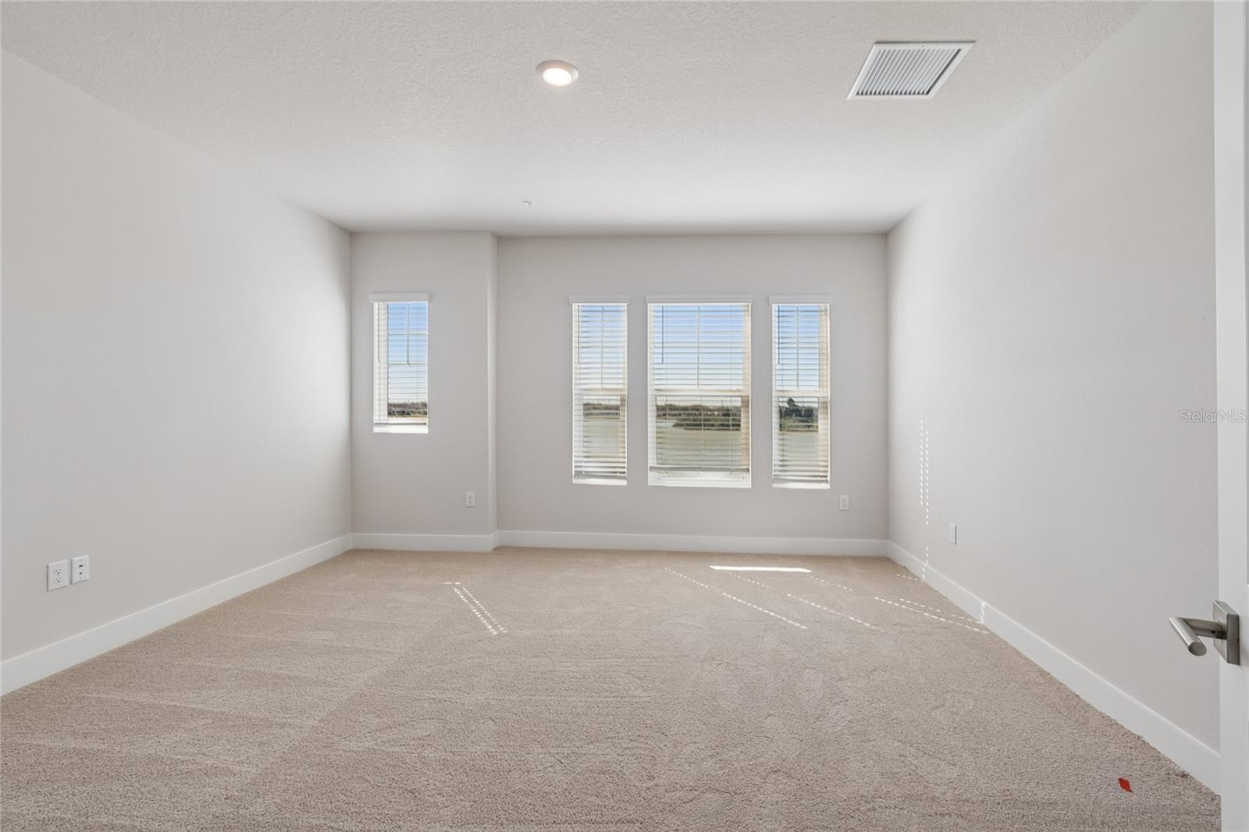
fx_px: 520
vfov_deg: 77.3
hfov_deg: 100.4
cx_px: 624
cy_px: 416
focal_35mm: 15
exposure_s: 1/320
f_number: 7.1
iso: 100
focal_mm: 10
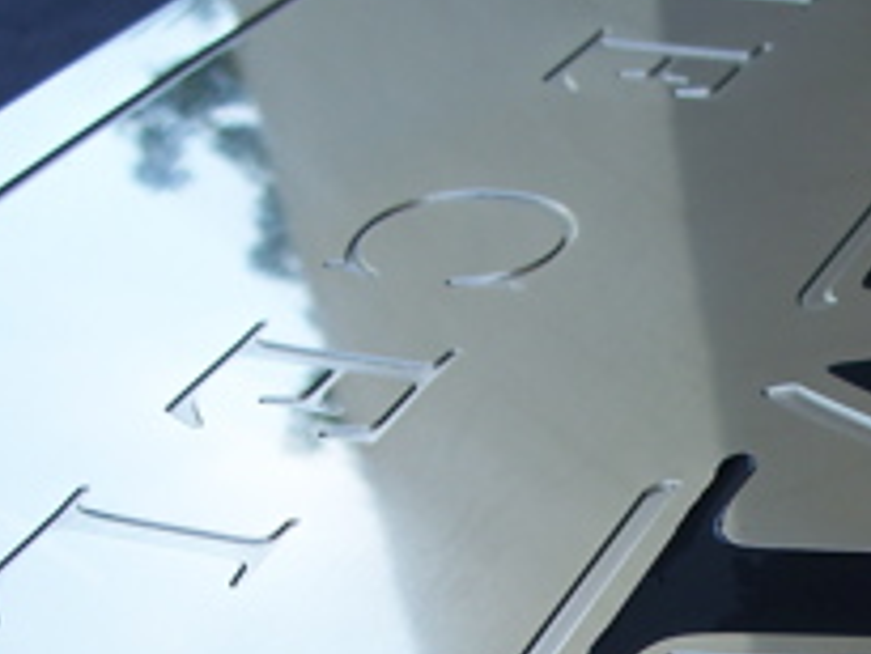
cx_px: 799
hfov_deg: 19.2
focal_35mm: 100
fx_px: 2518
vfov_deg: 14.4
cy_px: 781
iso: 64
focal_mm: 7.8
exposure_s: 1/250
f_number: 2.8
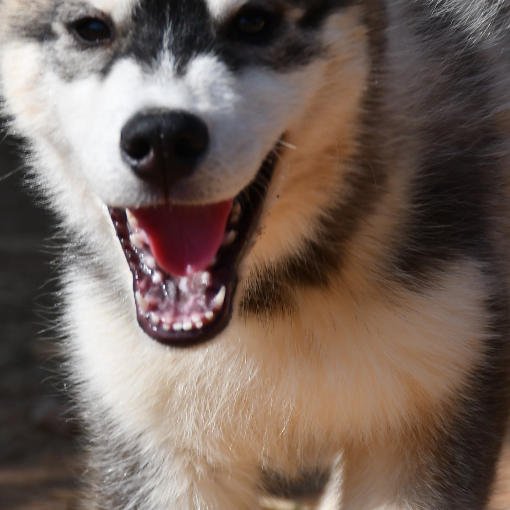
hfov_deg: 5.7
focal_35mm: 308
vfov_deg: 5.7
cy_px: 113
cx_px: 158
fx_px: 5134
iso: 100
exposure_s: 1/1000
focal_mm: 85
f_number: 5.6
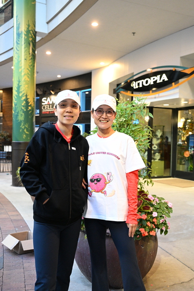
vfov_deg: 53.1
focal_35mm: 36
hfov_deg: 36.9
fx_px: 291
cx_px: 97
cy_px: 146
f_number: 4
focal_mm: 36
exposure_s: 1/125
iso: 6400
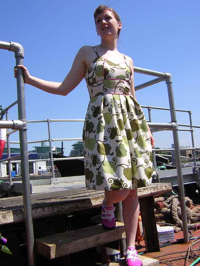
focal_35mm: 36
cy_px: 133
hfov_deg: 39.7
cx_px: 100
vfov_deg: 51.3
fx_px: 277
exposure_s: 1/356
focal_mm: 4.7
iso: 100
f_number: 5.2
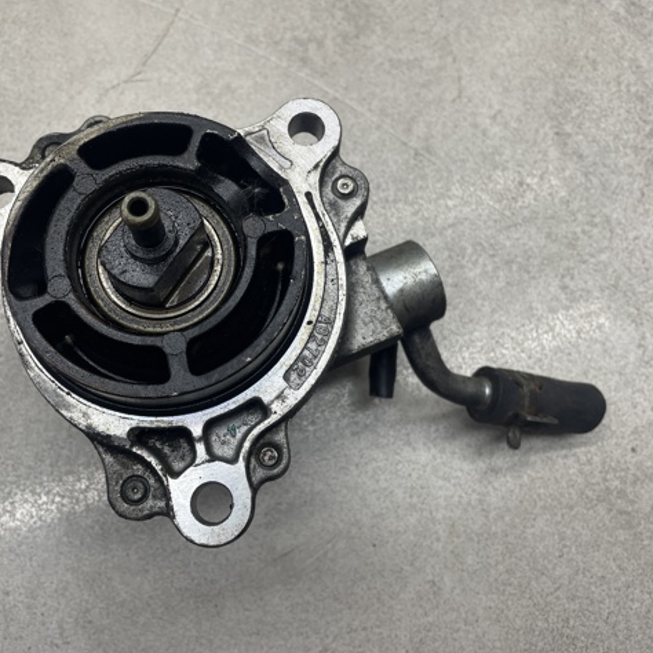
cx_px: 265
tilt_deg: -78.1
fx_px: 662
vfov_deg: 52.5
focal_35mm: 31
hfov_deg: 52.2
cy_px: 324
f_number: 1.6
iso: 32
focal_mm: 4.2
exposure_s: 1/149
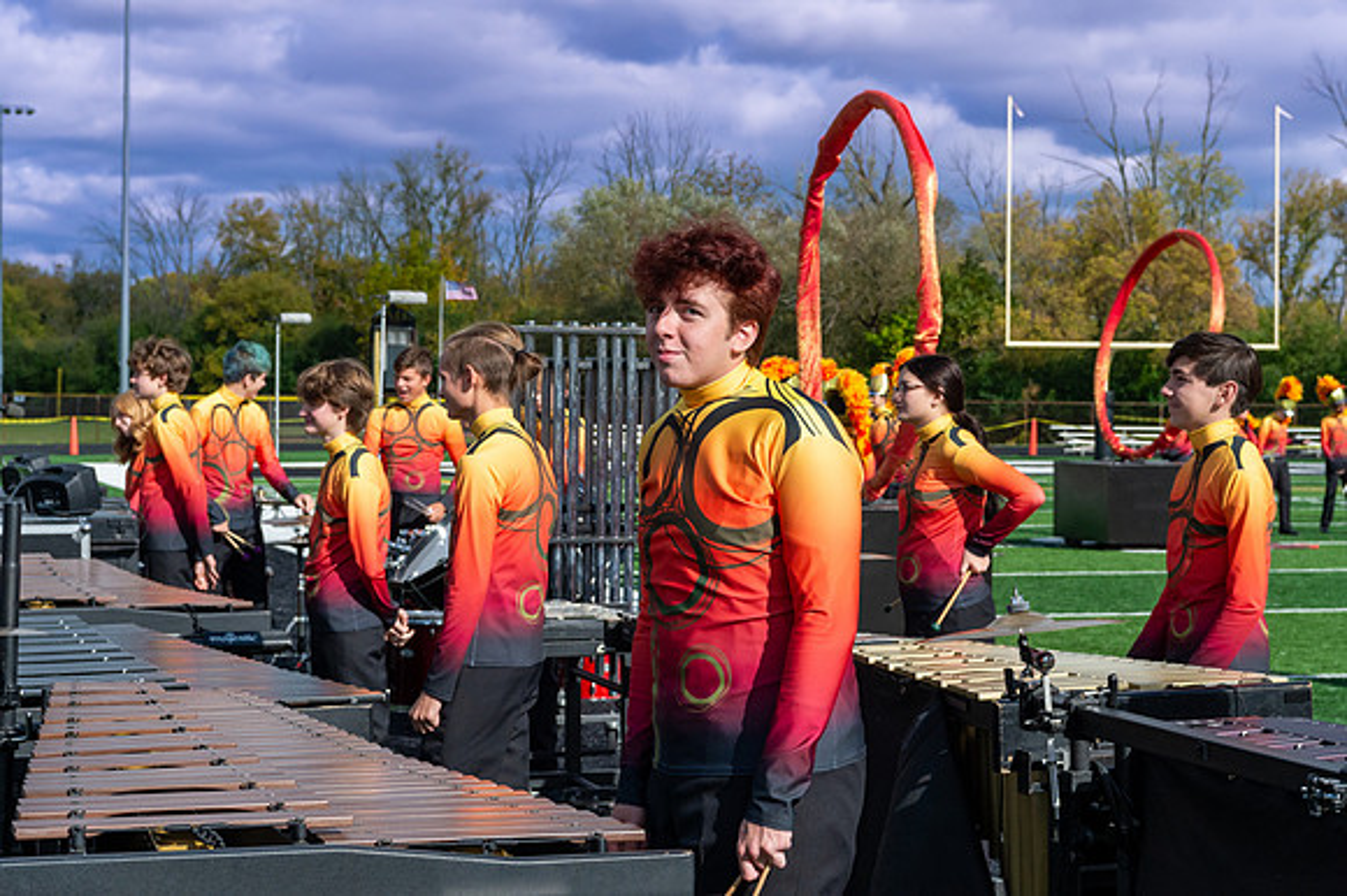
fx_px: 2830
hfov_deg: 26.8
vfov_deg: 18.0
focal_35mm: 76
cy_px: 412
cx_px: 728
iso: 1600
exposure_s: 1/5000
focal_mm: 70
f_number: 10
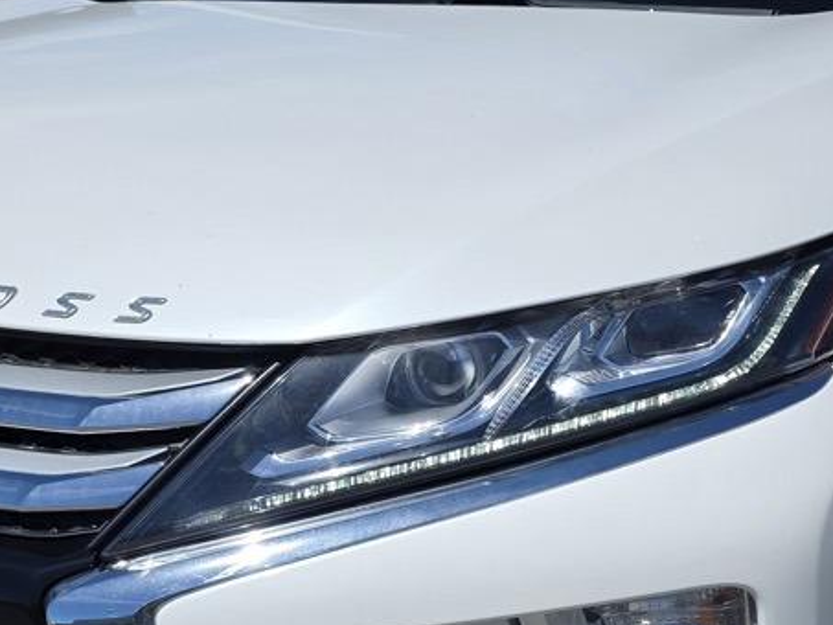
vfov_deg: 22.4
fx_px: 1565
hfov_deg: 29.8
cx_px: 456
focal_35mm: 65
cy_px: 471
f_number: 1.7
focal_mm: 6.3
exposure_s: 1/7944
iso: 50
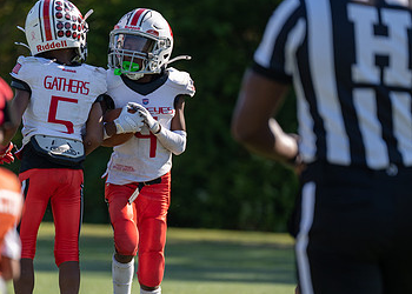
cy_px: 219
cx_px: 109
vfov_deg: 3.4
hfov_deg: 4.8
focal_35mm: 422
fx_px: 4938
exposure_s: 1/1600
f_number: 2.8
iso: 100
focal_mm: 200
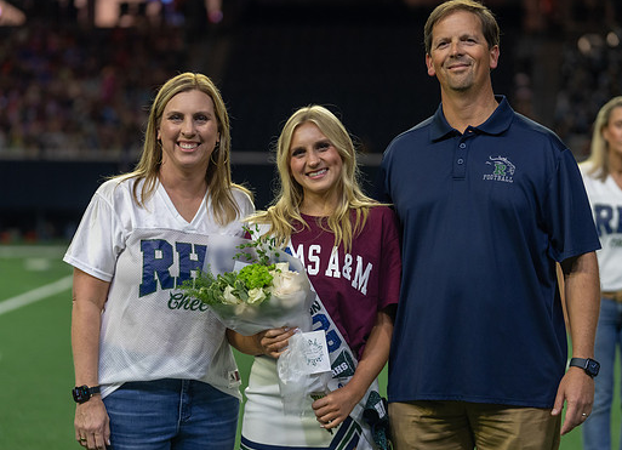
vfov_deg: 11.0
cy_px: 221
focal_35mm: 132
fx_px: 2342
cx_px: 333
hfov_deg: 15.1
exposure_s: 1/320
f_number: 2.8
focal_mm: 106
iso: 1000
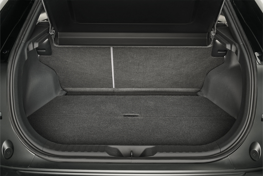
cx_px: 132
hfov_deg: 42.7
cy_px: 88
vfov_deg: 29.2
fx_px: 336
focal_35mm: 46
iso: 100
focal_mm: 46
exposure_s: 13
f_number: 13
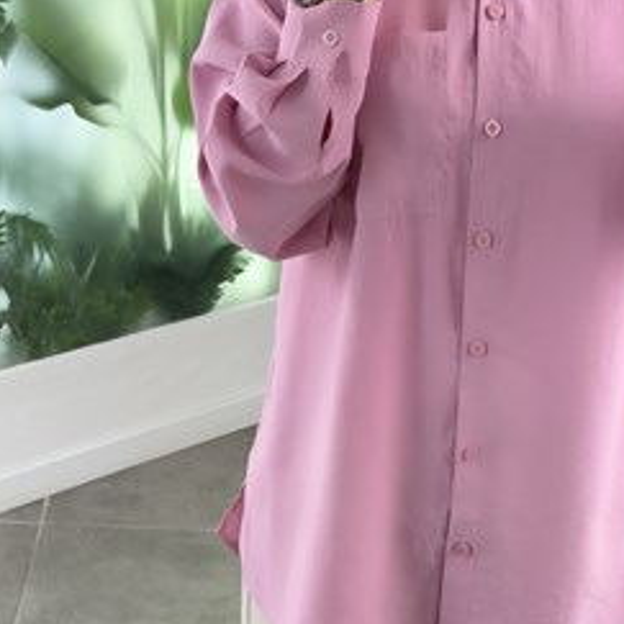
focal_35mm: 72
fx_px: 1468
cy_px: 340
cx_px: 270
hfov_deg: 24.0
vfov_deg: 24.0
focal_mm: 6.76
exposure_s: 1/172
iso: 64
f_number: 1.78
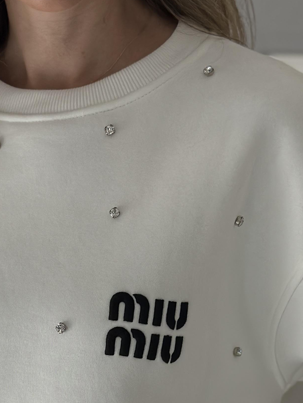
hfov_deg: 12.4
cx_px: 80
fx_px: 1388
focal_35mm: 119
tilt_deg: -19.8
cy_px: 421
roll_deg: -1.1
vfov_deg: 16.2
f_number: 1.78
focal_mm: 6.86
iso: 80
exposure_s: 1/797
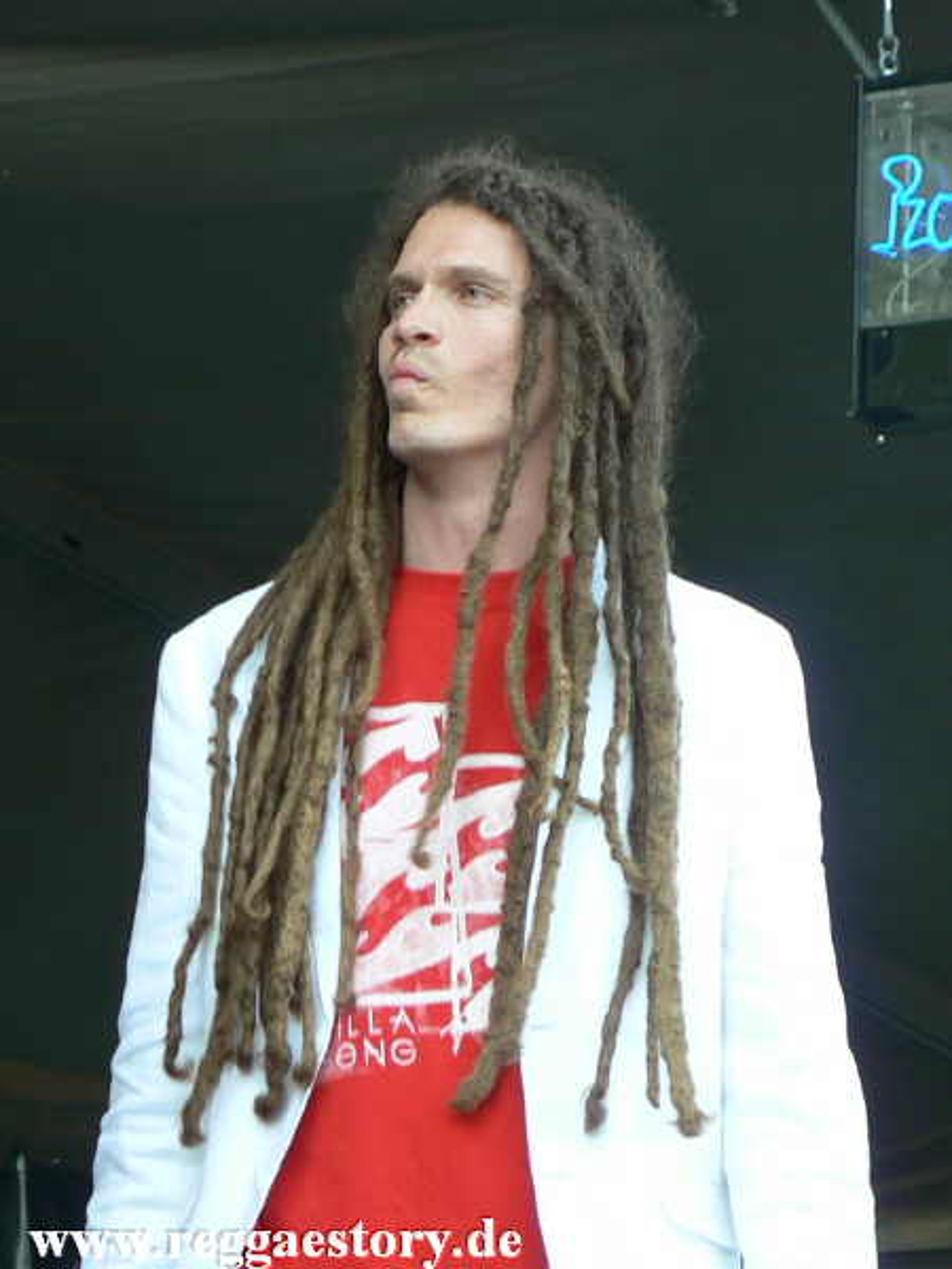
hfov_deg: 8.0
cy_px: 634
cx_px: 476
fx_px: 6784
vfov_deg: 10.7
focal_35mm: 185
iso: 64
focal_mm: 31.6
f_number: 3.3
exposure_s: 1/60
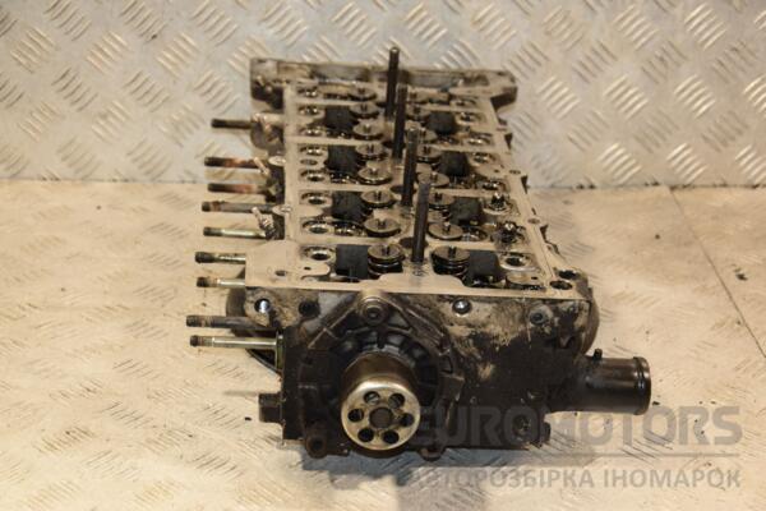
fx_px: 1532
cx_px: 383
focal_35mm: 72
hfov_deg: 28.1
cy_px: 256
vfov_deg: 18.9
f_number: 4.8
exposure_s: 1/160
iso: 800
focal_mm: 48
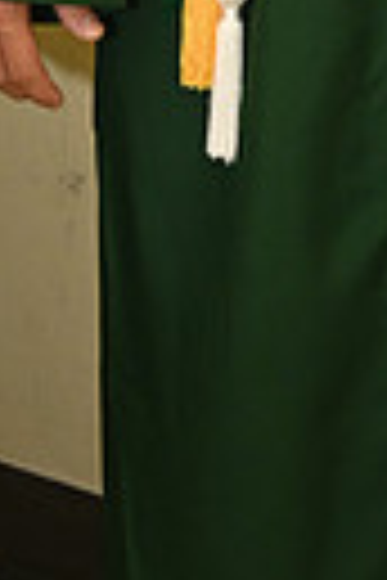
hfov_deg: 8.6
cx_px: 670
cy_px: -701
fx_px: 2467
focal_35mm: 153
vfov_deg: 11.6
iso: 1600
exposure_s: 1/60
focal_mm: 34
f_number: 5.6
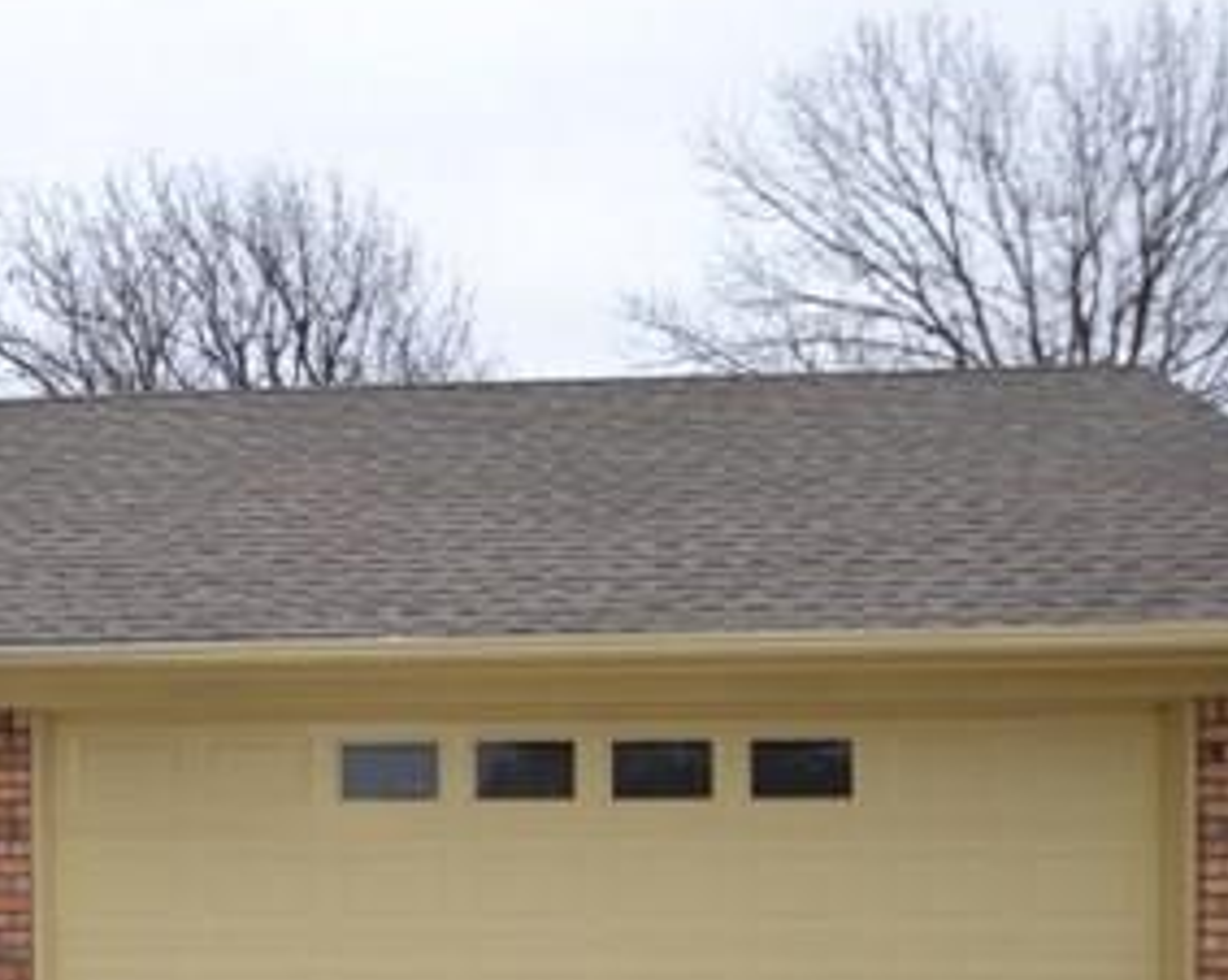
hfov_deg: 35.0
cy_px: 796
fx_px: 1852
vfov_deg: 28.9
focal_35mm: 51
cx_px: 169
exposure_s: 1/125
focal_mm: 16
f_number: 4
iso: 100
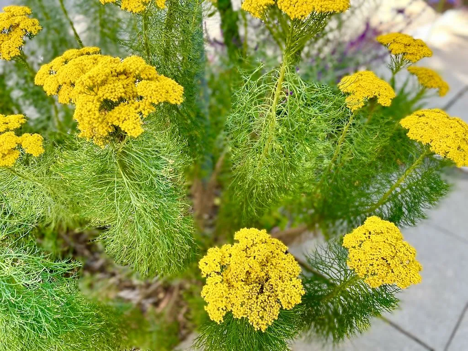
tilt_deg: -35.2
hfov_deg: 67.3
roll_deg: -3.0
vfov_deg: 53.1
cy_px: 176
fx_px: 352
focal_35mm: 26
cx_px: 234
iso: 32
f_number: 1.6
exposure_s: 1/121
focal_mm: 4.2
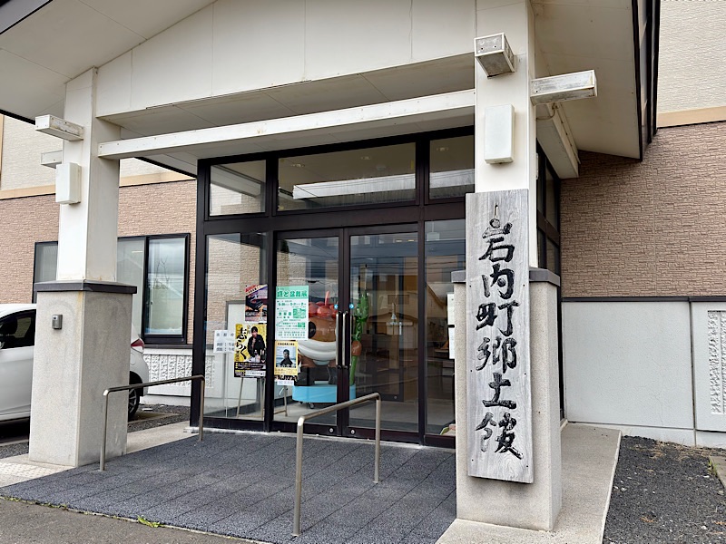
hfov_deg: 60.0
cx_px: 363
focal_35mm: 30
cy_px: 272
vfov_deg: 46.8
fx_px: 629
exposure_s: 1/527
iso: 100
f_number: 1.78
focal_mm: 6.76
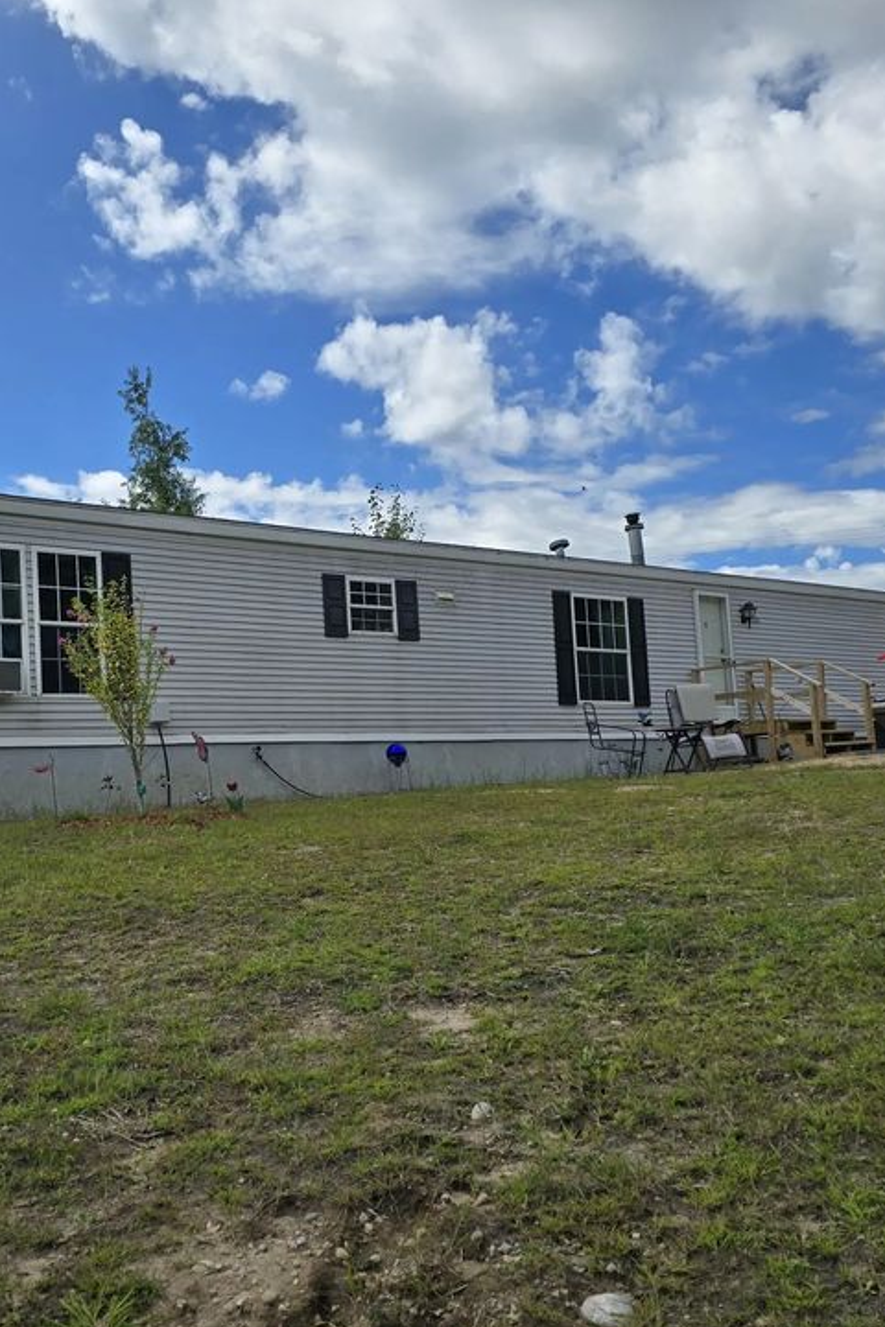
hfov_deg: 38.2
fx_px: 1254
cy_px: 702
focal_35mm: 34
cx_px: 264
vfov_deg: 55.8
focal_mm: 6.3
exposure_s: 1/942
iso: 12
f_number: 1.7
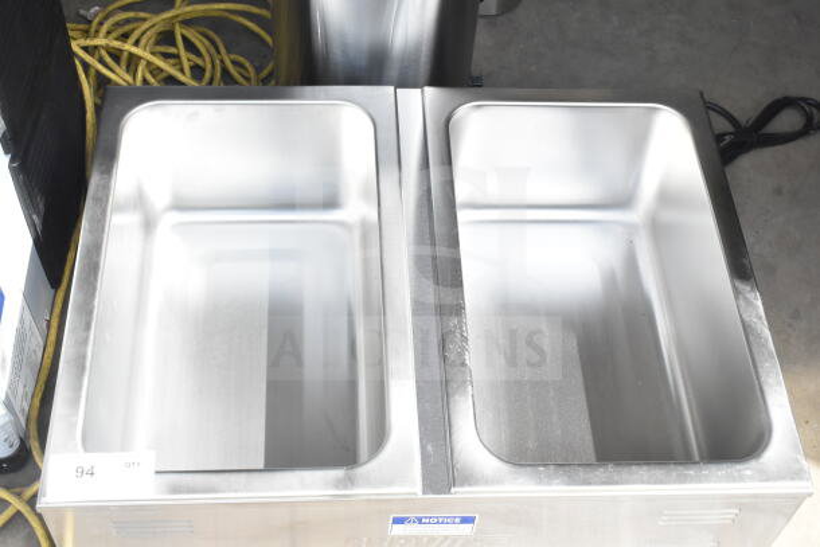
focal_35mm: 51
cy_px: 274
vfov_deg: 26.5
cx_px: 410
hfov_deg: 38.9
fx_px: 1162
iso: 1600
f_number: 13
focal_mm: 34
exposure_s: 1/640
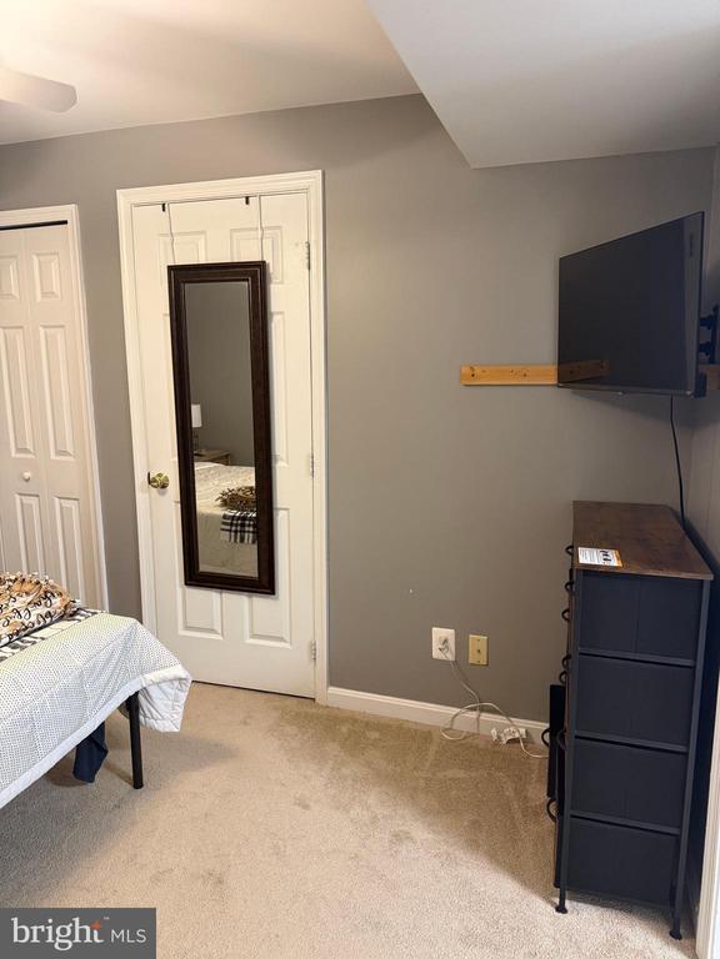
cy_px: 480
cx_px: 360
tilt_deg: -8.8
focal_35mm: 24
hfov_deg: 56.8
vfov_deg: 71.6
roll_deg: -0.1
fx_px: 666
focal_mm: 6.76
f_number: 1.78
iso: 320
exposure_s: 1/60
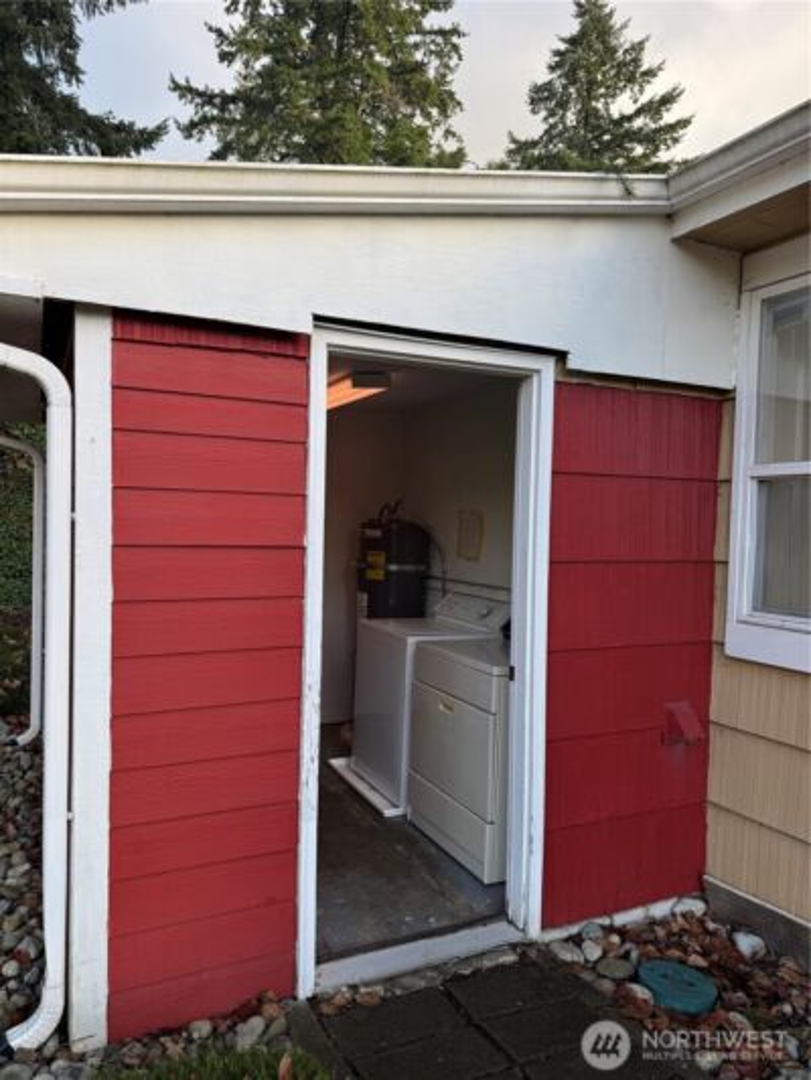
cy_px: 540
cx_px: 406
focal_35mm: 24
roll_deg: -1.0
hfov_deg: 56.8
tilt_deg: -2.6
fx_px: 749
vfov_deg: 71.6
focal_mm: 6.76
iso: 80
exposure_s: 1/430
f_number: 1.78
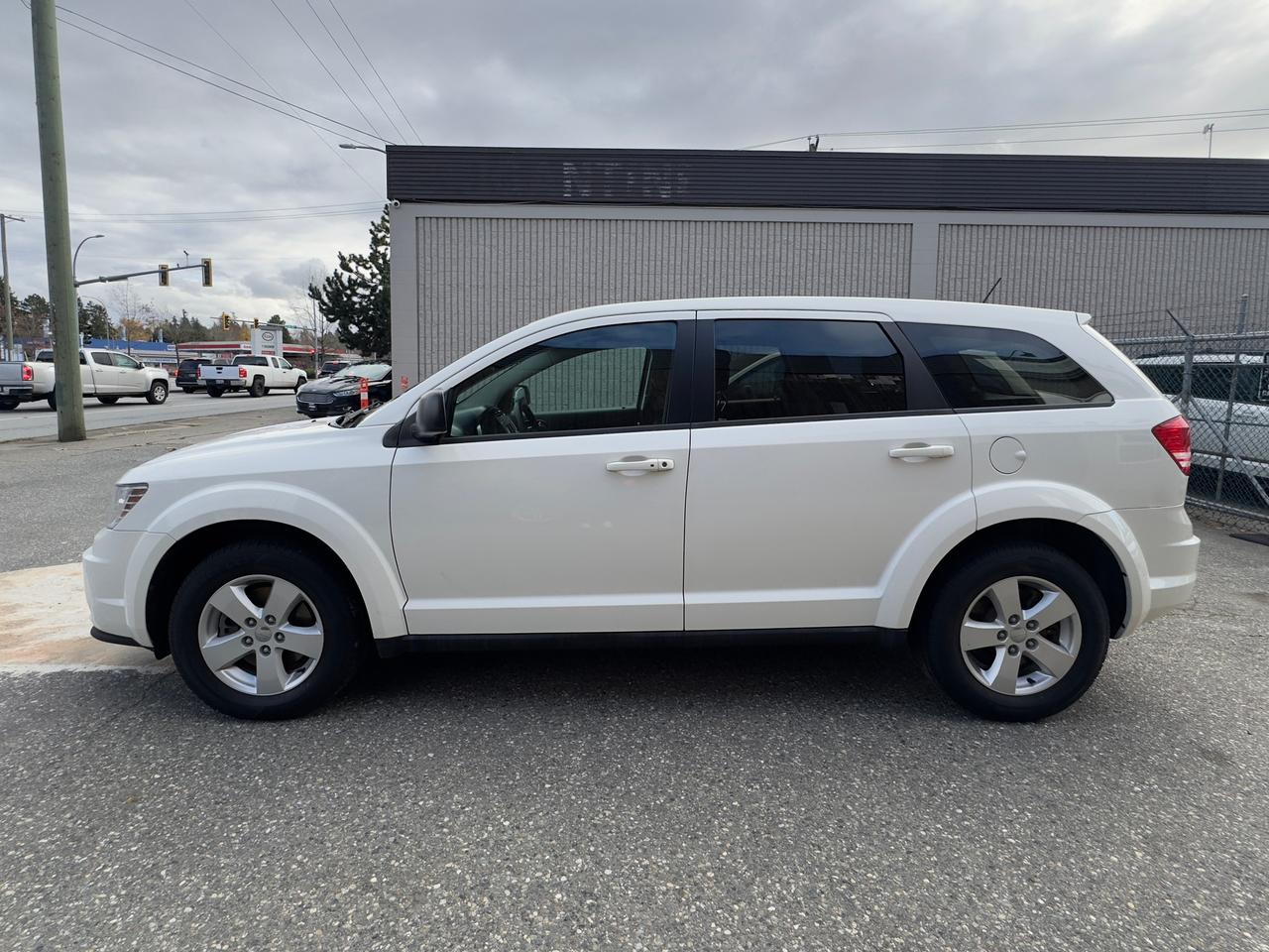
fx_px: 513
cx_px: 634
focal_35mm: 14
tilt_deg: -4.4
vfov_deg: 85.7
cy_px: 476
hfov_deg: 102.1
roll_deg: -2.1
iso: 40
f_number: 2.2
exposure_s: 1/423
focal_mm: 2.22
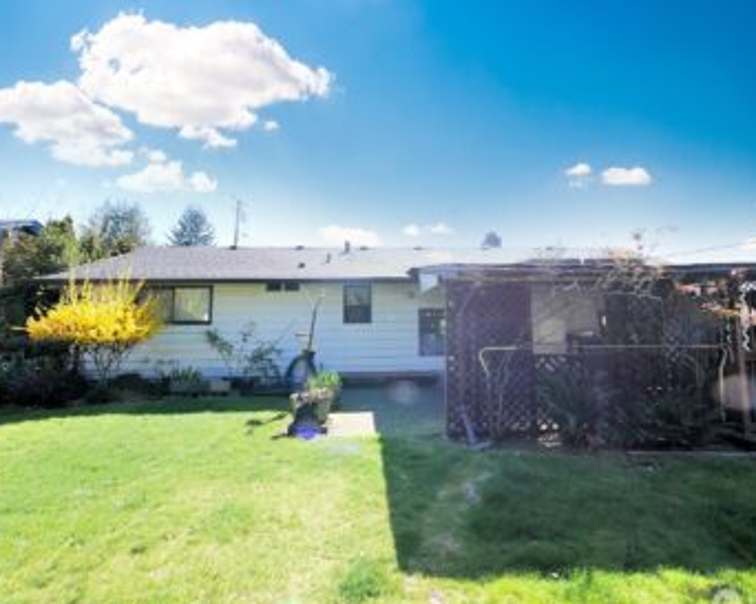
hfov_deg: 92.9
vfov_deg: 80.3
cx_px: 413
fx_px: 358
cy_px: 294
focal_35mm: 16
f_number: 6.3
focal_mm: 7
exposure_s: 1/250
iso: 200
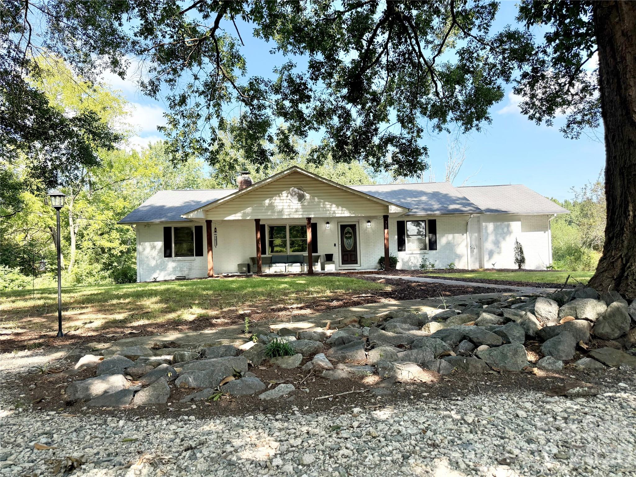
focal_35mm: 24
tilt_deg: +3.2
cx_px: 318
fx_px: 441
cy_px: 238
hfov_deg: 71.6
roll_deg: +2.1
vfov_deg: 56.8
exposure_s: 1/1493
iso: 100
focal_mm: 6.76
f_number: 1.78
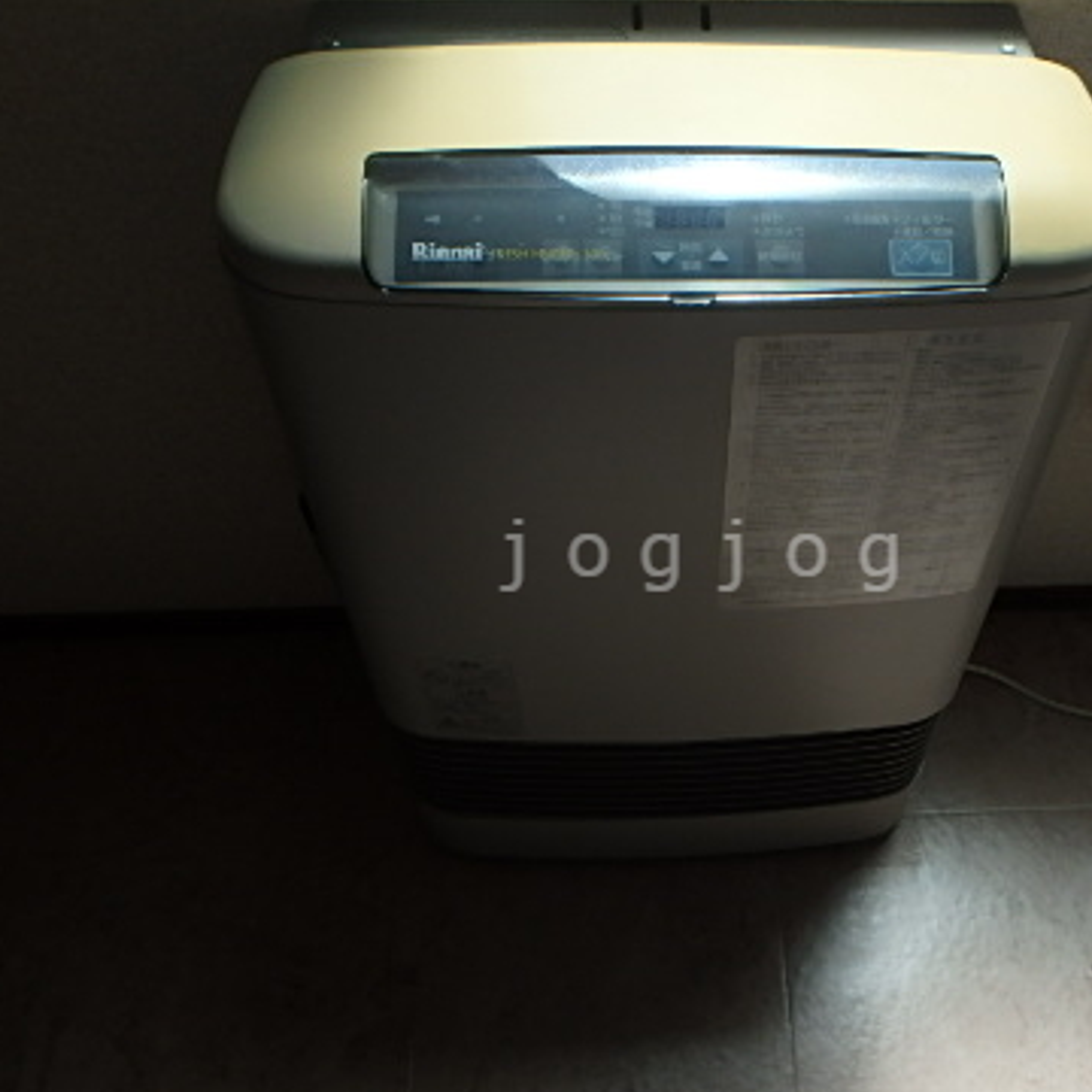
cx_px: 707
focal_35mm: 33
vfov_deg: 49.7
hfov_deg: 49.1
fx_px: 1178
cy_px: 555
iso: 125
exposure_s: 1/500
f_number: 3.5
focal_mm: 3.7
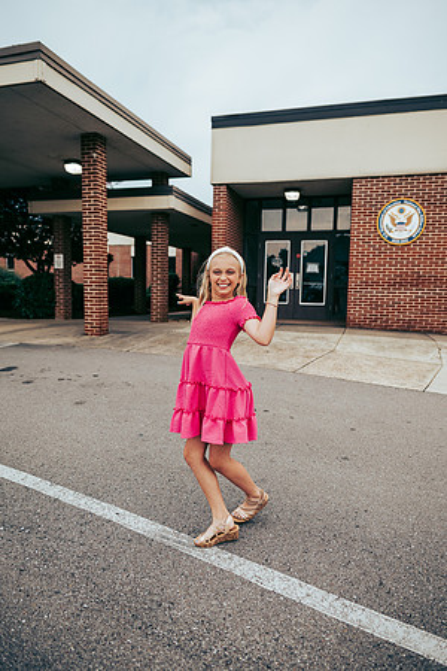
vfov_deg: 73.7
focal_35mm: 24
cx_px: 224
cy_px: 336
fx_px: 447
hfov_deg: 53.1
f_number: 2.8
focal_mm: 24
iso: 250
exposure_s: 1/400
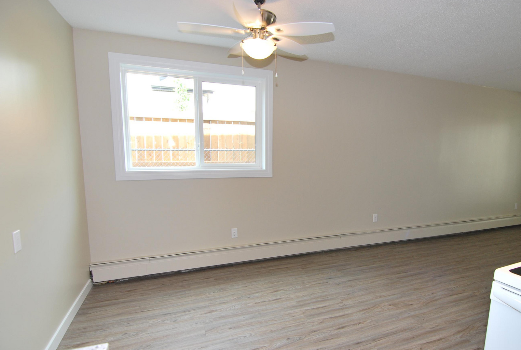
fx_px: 269
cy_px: 191
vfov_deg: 65.9
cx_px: 285
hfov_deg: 87.9
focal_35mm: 19
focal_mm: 11
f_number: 4
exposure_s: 1/60
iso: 200
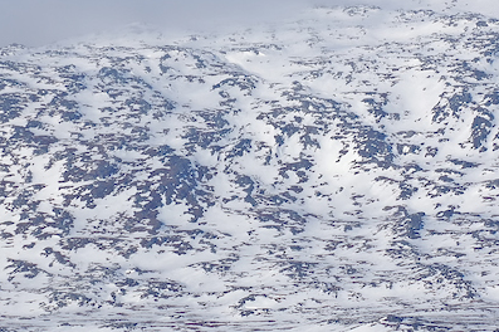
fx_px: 8448
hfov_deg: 3.4
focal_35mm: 610
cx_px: 264
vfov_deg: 2.2
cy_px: 75
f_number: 10
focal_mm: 135
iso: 100
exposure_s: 1/160
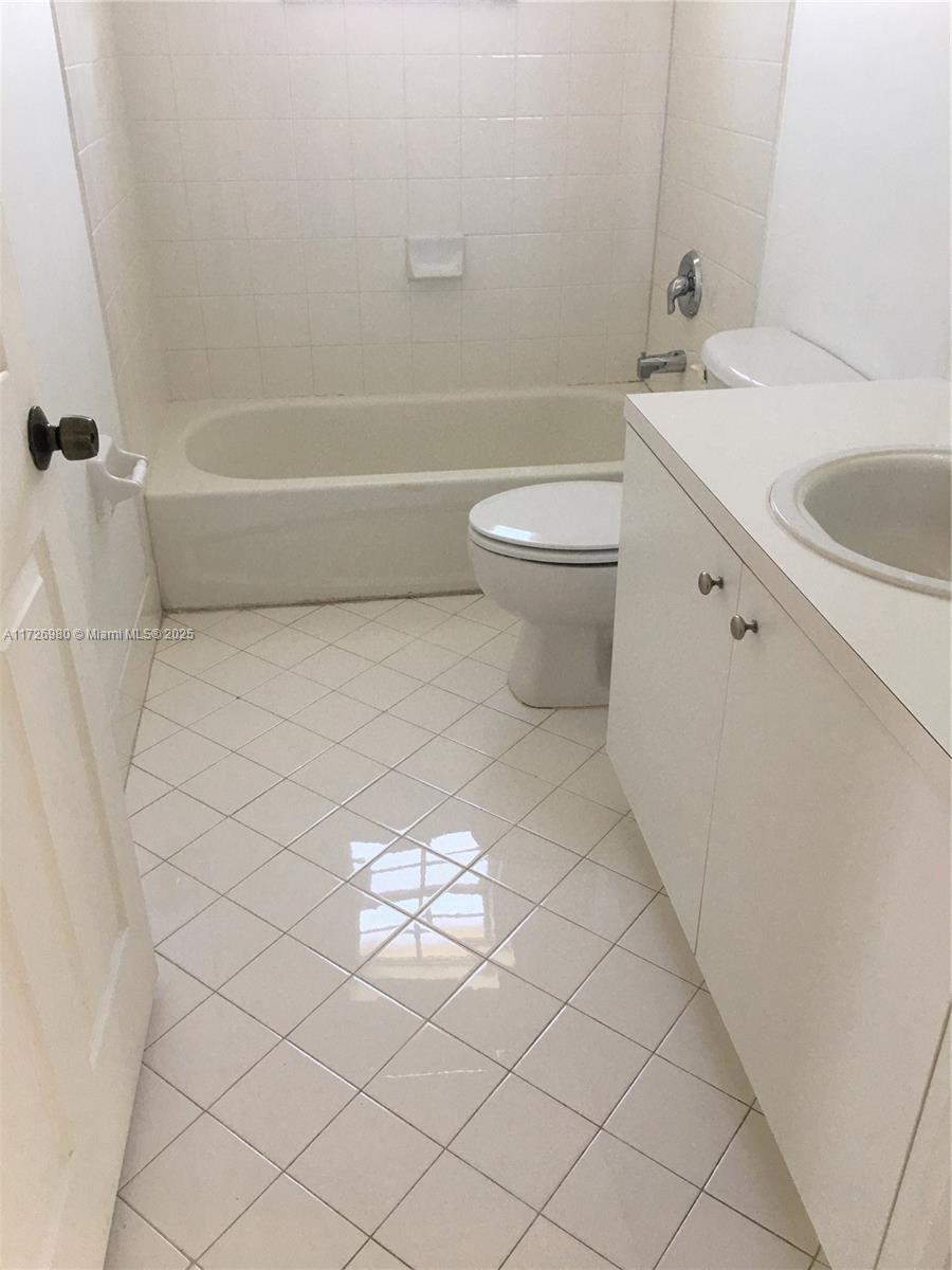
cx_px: 476
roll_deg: +1.0
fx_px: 1063
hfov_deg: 48.2
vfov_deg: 61.7
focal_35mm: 29
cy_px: 635
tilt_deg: -28.4
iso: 25
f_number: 2.2
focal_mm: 4.15
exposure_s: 1/30
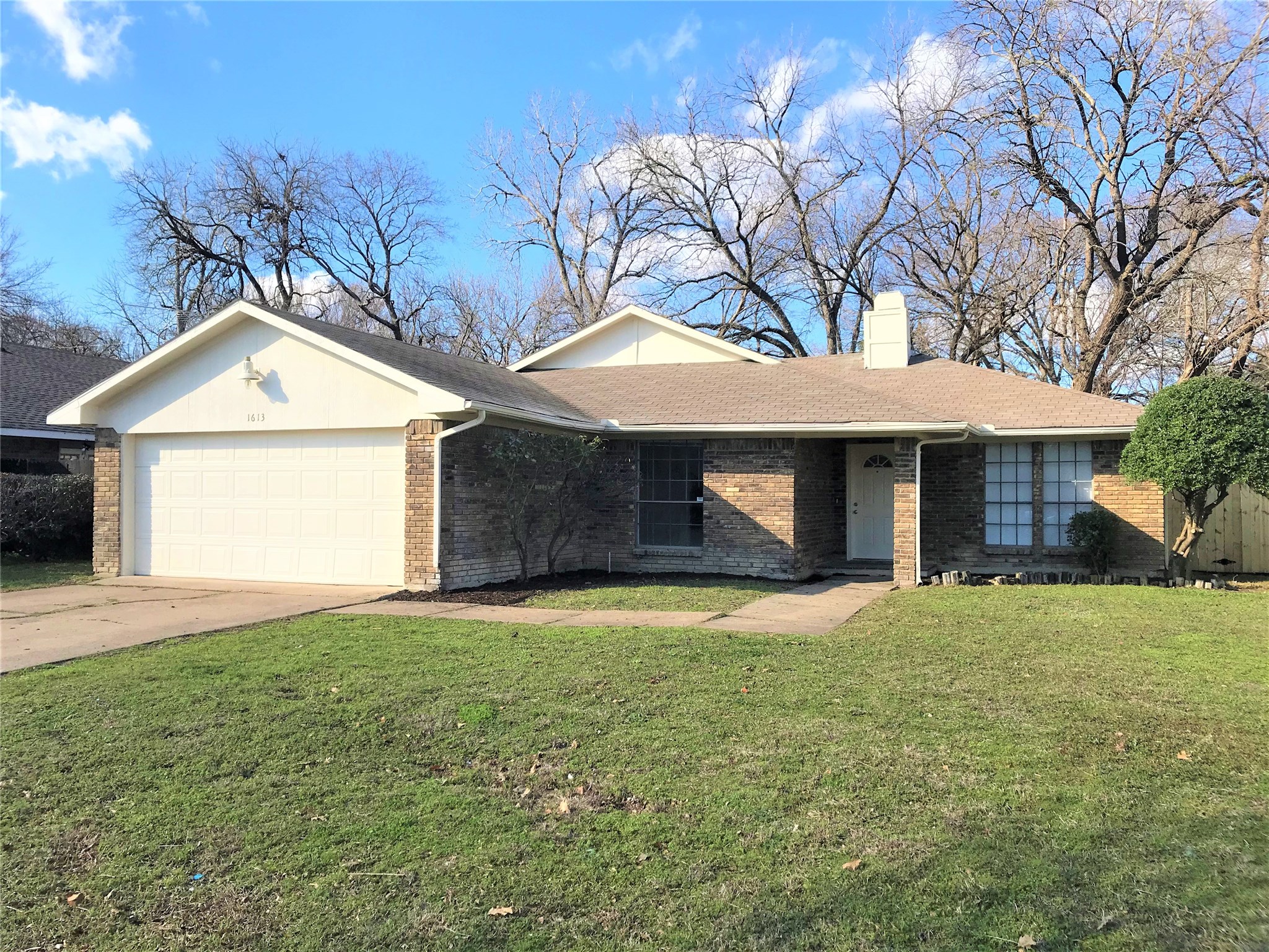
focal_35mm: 28
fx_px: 1026
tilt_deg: +2.8
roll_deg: -0.3
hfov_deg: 63.4
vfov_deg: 49.7
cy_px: 476
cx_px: 634
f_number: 1.8
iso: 20
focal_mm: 3.99
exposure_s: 1/1742
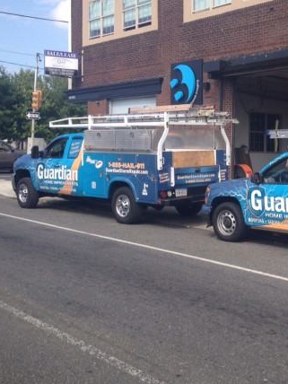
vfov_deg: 35.5
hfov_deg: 26.5
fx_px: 599
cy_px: 165
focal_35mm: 54
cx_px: 234
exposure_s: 1/968
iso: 50
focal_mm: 4.28
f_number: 2.4
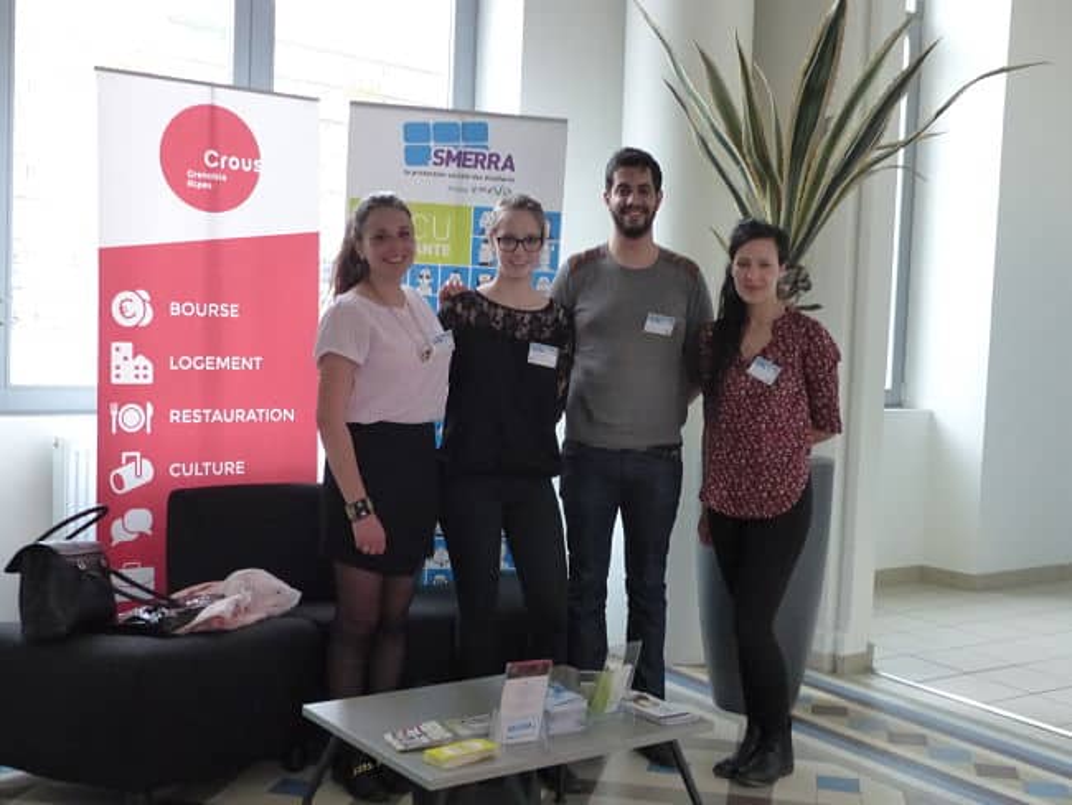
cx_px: 536
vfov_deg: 34.4
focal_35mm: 42
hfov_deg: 44.8
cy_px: 402
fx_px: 1301
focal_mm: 7.6
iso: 800
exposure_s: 1/125
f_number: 2.8
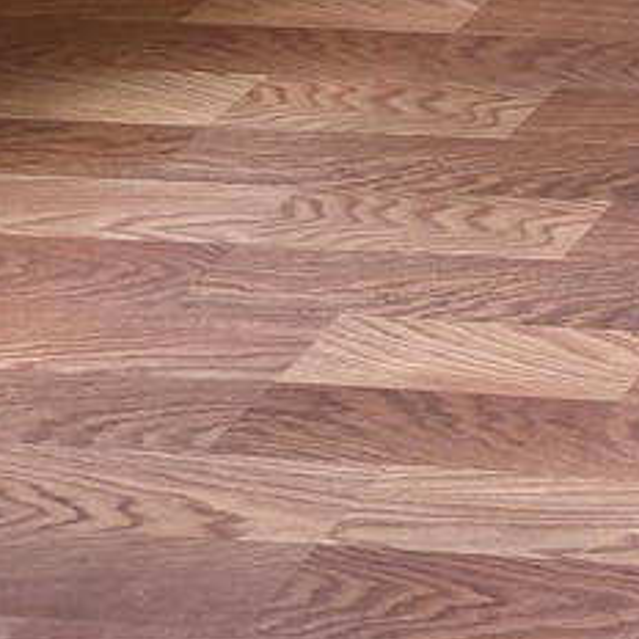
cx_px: 1686
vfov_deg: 10.9
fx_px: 2924
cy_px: -818
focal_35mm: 140
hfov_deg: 10.3
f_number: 1.7
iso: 125
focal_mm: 6.3
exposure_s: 1/60
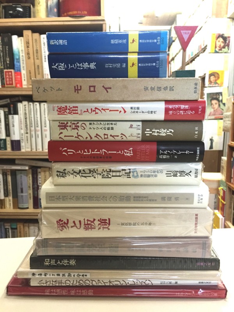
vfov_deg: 61.7
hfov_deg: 48.2
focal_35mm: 29
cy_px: 156
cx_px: 117
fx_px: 261
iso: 200
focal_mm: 4.15
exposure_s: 1/33
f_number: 2.2
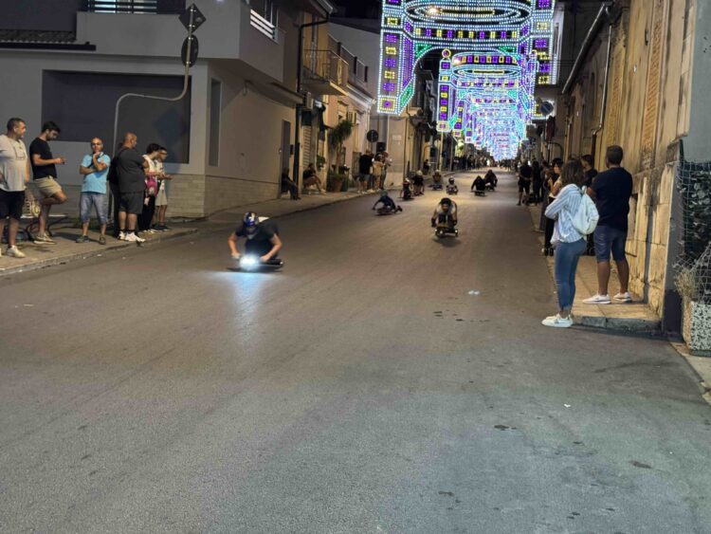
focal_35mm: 48
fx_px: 986
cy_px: 267
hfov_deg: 39.6
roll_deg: -2.3
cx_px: 356
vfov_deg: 30.3
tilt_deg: -4.5
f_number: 1.78
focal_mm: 6.76
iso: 500
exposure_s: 1/25
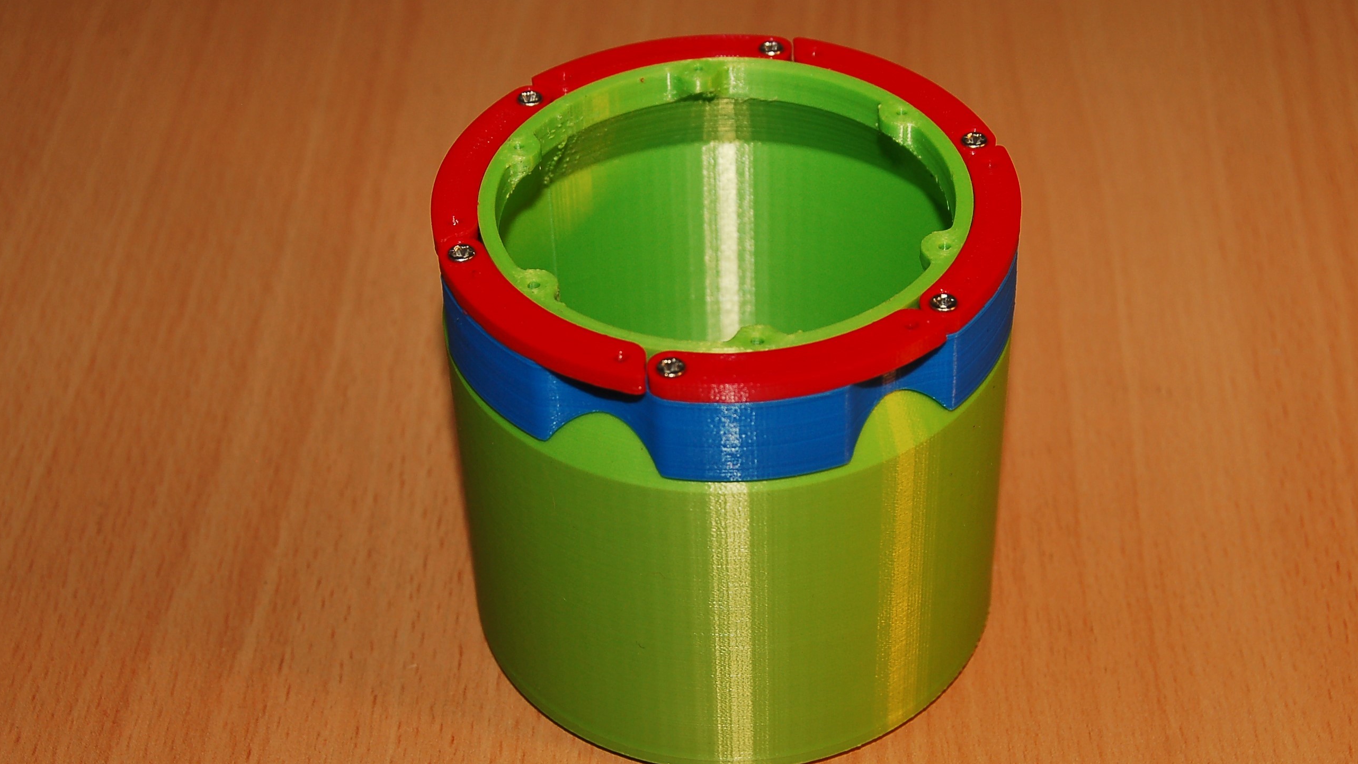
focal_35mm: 70
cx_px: 727
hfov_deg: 30.1
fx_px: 2521
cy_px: 366
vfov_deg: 17.2
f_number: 4.8
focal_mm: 38
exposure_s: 1/60
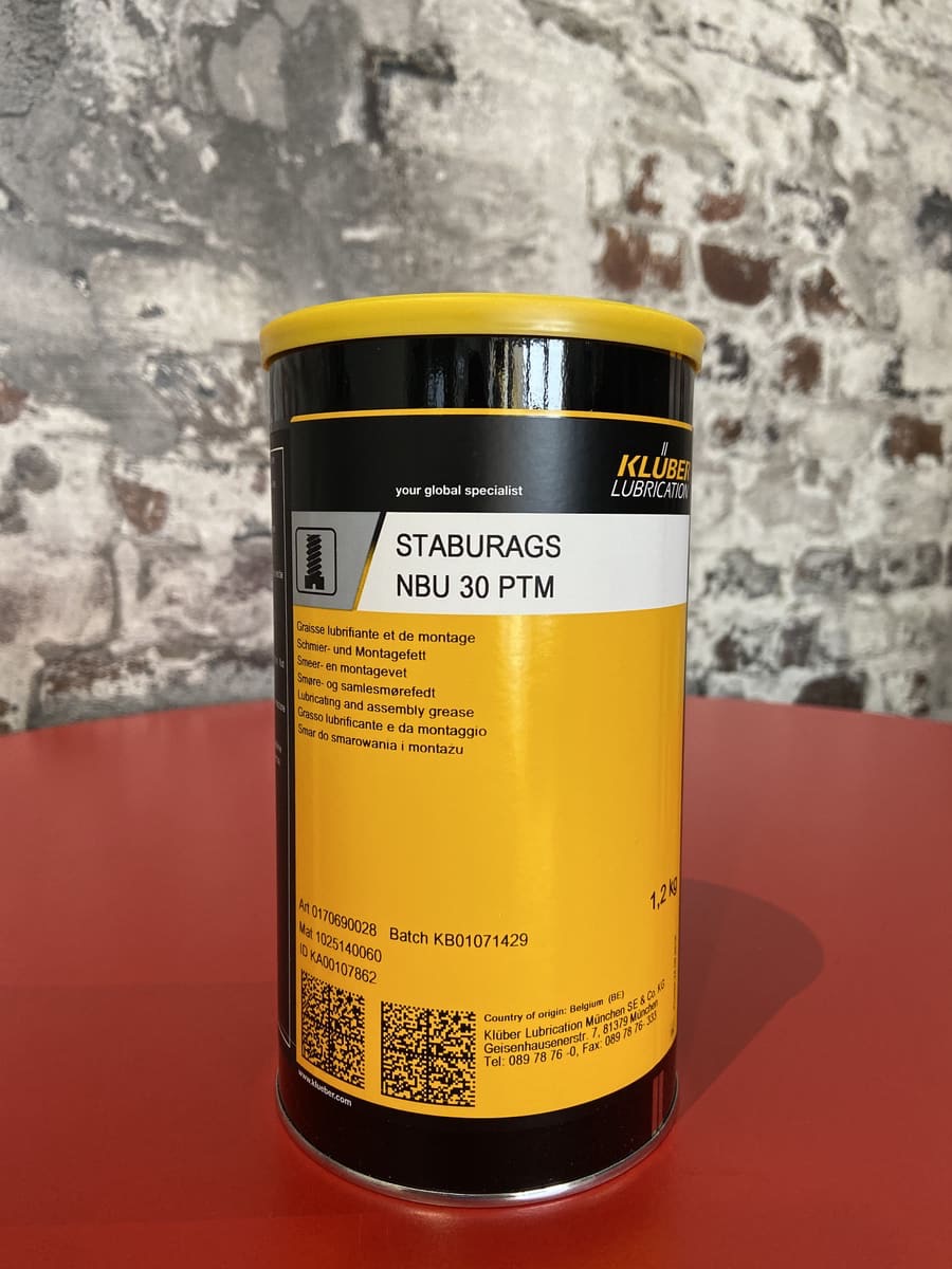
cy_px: 634
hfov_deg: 53.1
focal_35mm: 26
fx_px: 953
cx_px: 476
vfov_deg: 67.3
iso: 200
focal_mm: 4.25
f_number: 1.8
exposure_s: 1/50
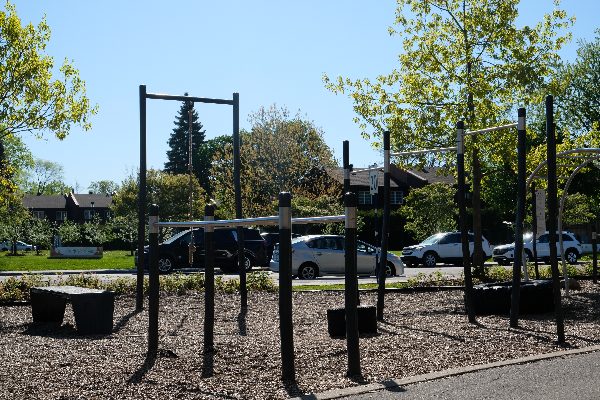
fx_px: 900
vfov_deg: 25.1
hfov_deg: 36.9
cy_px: 200
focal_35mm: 54
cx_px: 300
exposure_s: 1/800
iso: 400
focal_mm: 35.8
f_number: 8
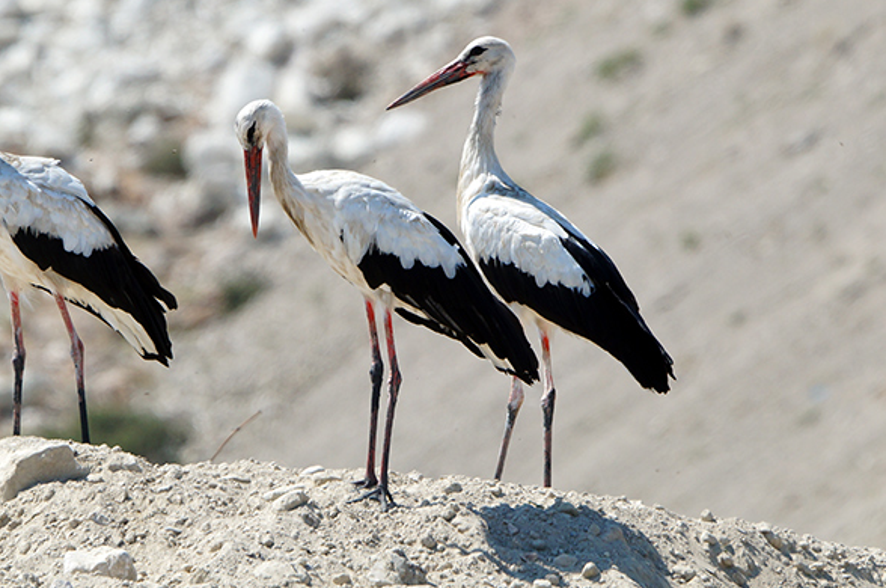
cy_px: 211
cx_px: 362
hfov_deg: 2.2
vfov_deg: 1.5
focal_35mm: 919
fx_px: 22580
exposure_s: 1/640
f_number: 8
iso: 200
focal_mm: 400
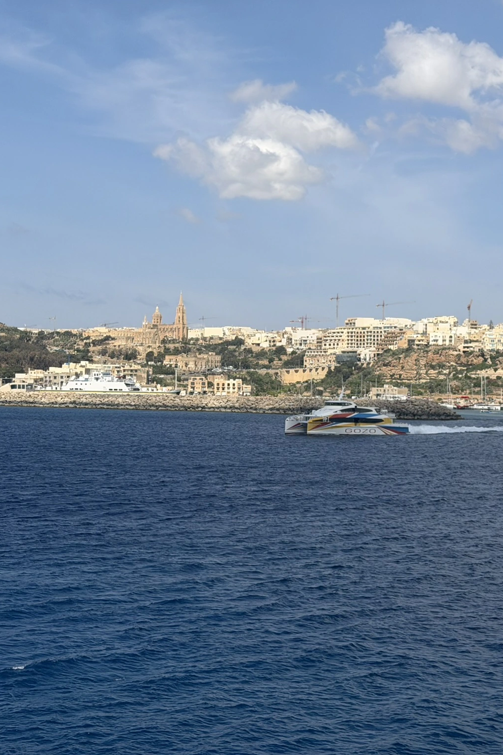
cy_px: 376
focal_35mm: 67
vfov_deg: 30.1
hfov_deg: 20.3
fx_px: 1404
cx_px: 272
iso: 64
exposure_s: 1/7143
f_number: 1.78
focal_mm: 6.76
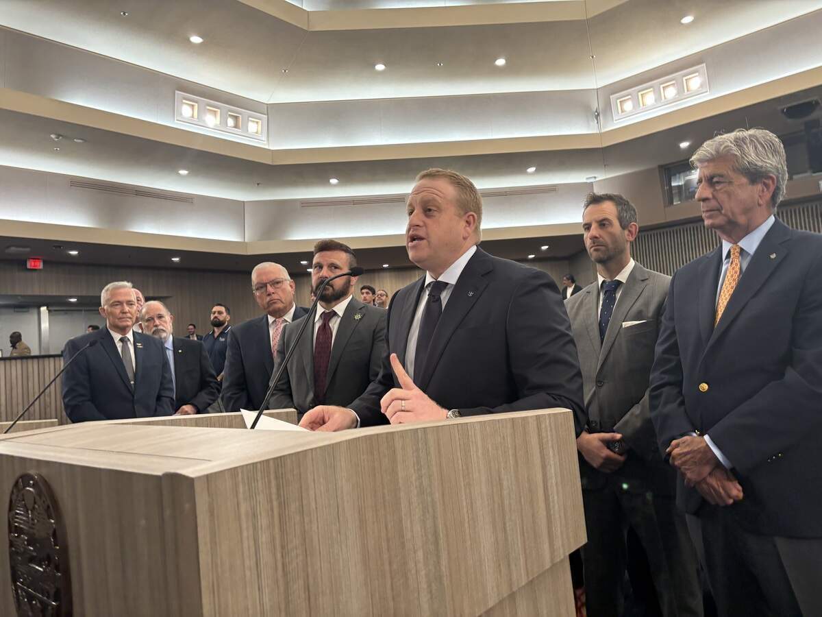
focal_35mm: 26
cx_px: 411
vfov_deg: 53.1
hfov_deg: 67.3
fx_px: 617
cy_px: 308
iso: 160
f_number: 1.6
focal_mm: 5.96
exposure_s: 1/60
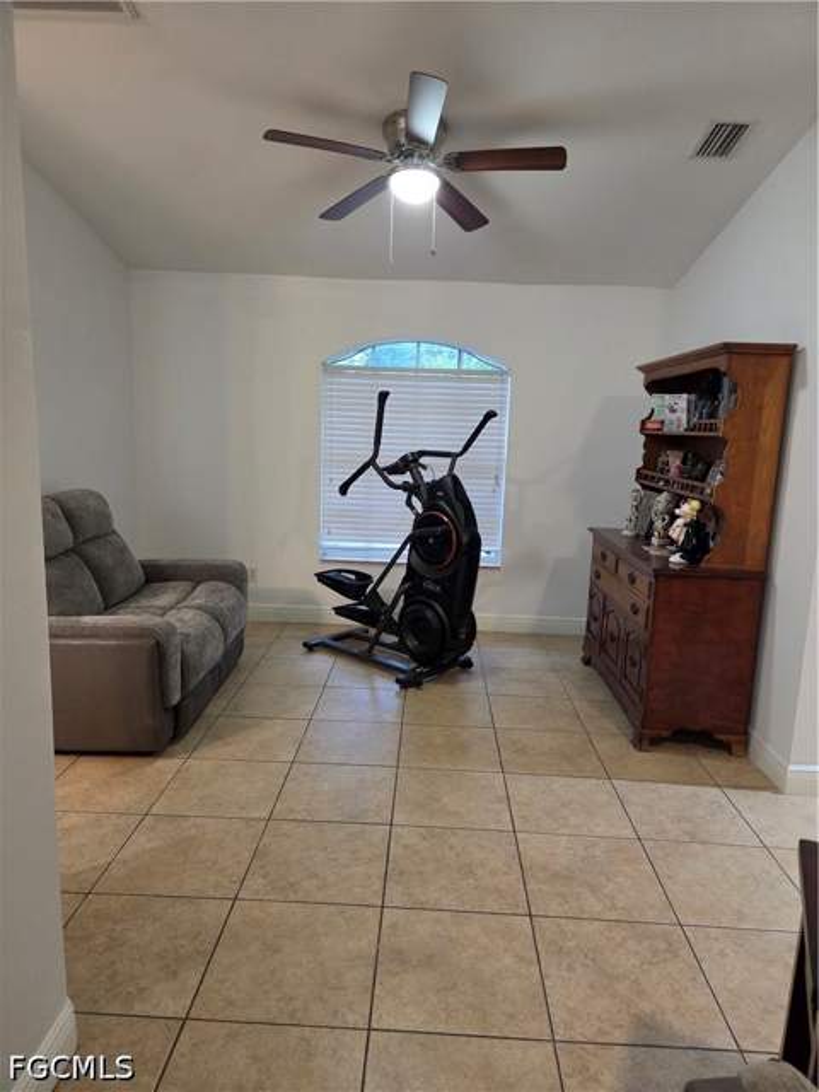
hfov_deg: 58.9
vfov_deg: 73.9
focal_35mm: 23
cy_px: 546
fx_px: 726
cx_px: 410
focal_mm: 5.4
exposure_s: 1/120
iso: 1600
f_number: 1.8
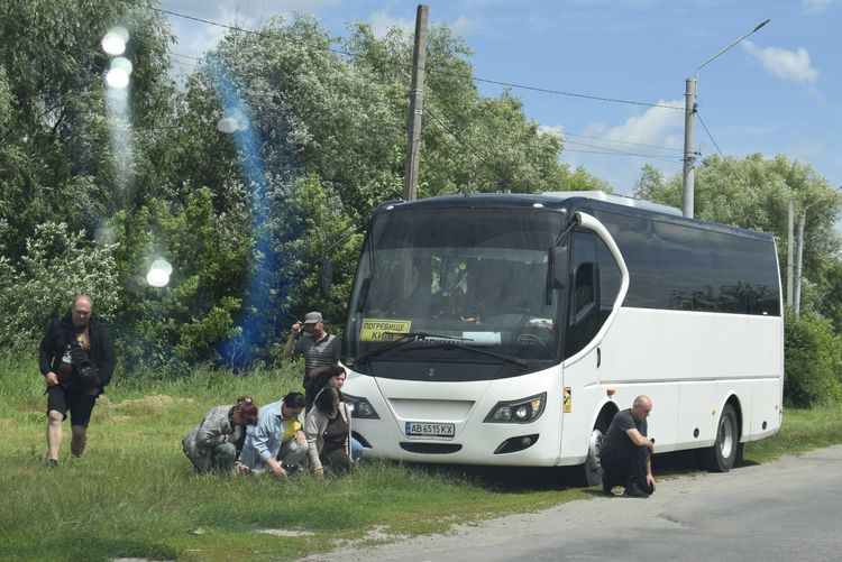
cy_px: 281
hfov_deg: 24.6
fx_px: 1931
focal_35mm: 82
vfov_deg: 16.6
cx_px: 421
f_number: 10
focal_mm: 55
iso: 200
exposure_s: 1/400
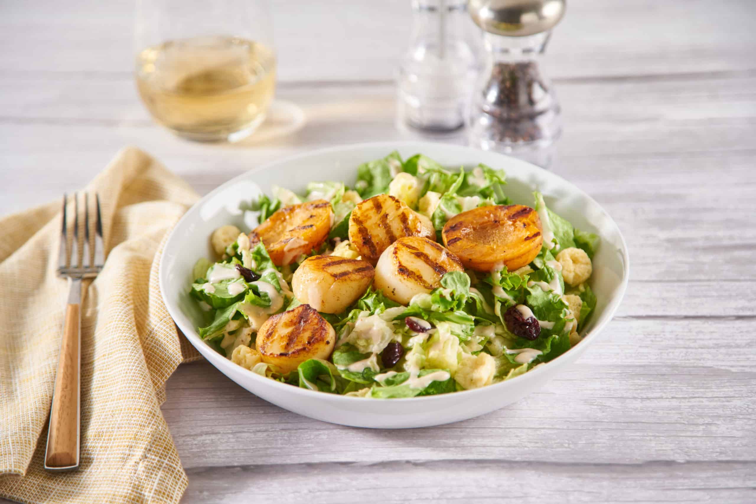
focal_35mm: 105
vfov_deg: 13.0
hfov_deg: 19.5
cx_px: 378
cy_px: 252
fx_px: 2205
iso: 250
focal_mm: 105
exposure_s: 1/100
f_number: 4
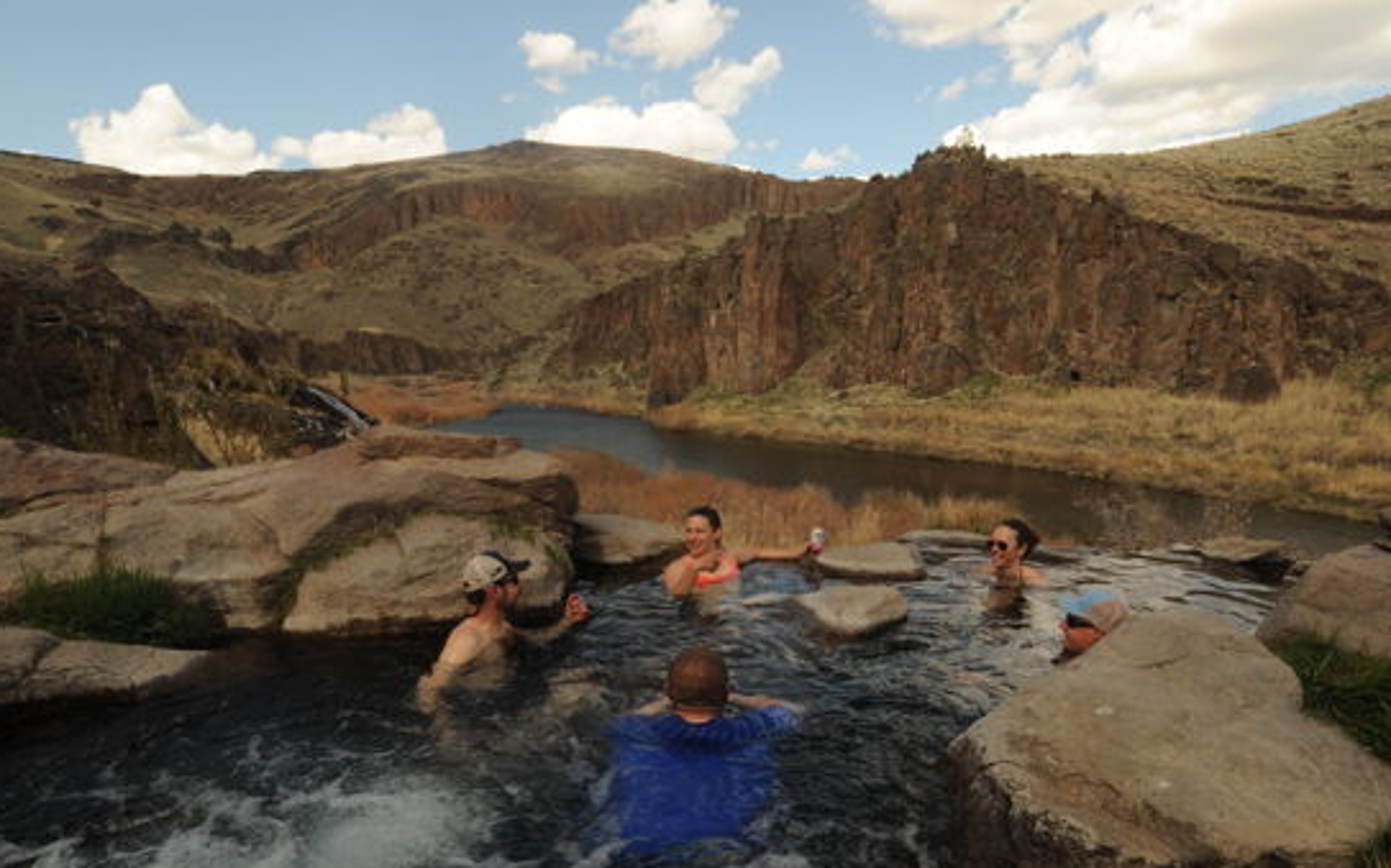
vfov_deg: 55.7
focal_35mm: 21
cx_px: 681
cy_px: 599
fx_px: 796
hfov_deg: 82.3
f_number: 20
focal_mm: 14
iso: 200
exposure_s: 1/60
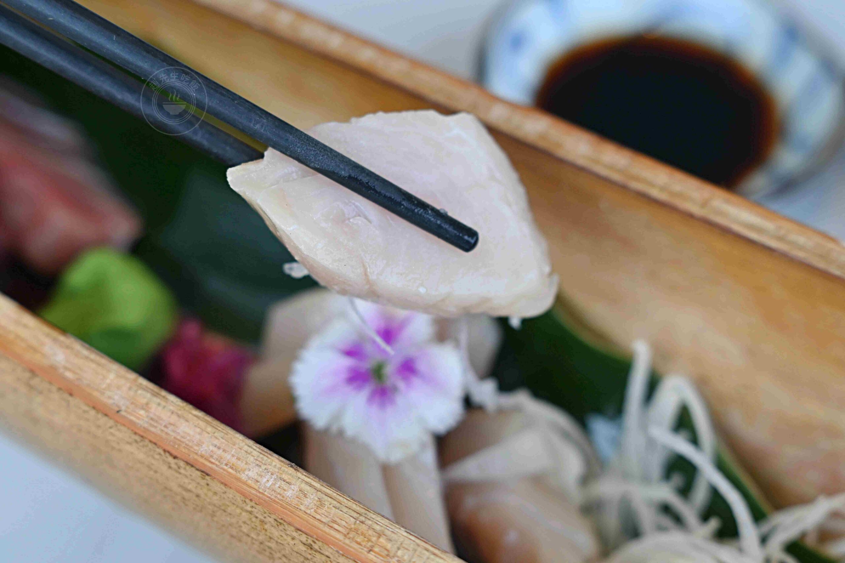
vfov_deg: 18.2
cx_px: 422
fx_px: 1760
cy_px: 282
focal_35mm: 75
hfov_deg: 27.0
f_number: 3.2
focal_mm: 50
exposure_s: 1/200
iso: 125
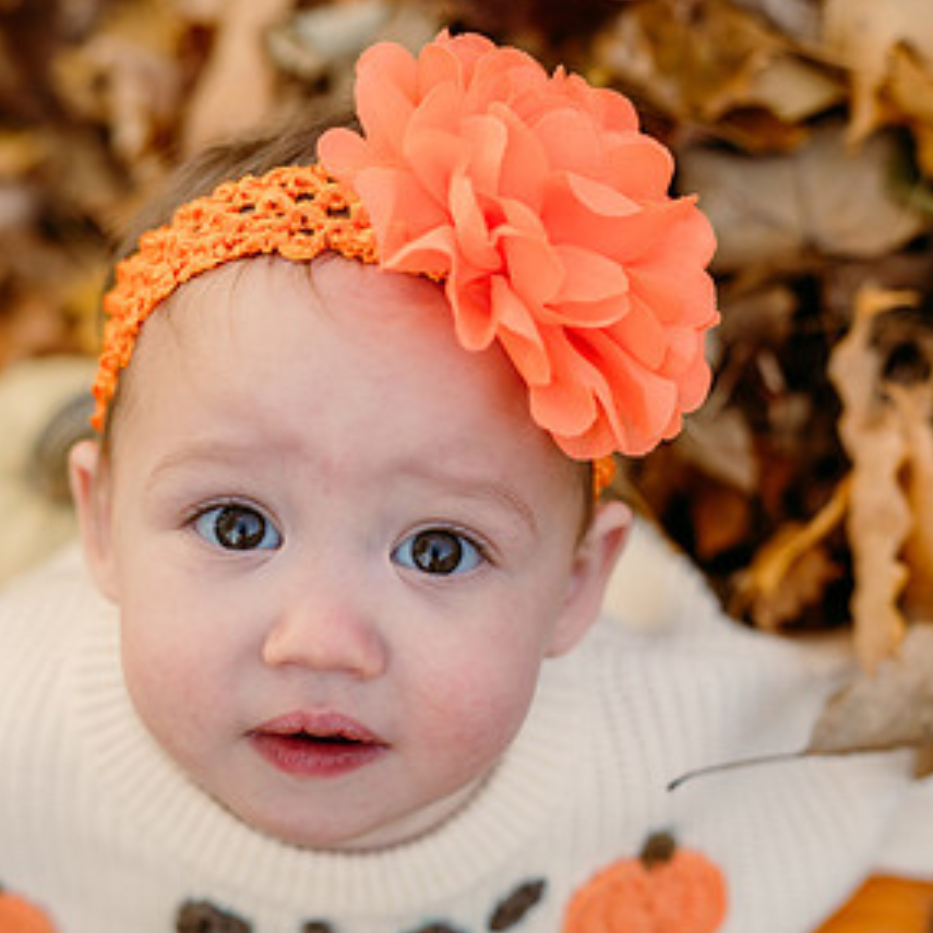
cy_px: 560
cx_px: 437
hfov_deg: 26.5
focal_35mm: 65
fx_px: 1982
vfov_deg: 26.4
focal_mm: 35
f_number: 2.5
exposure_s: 1/500
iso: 250
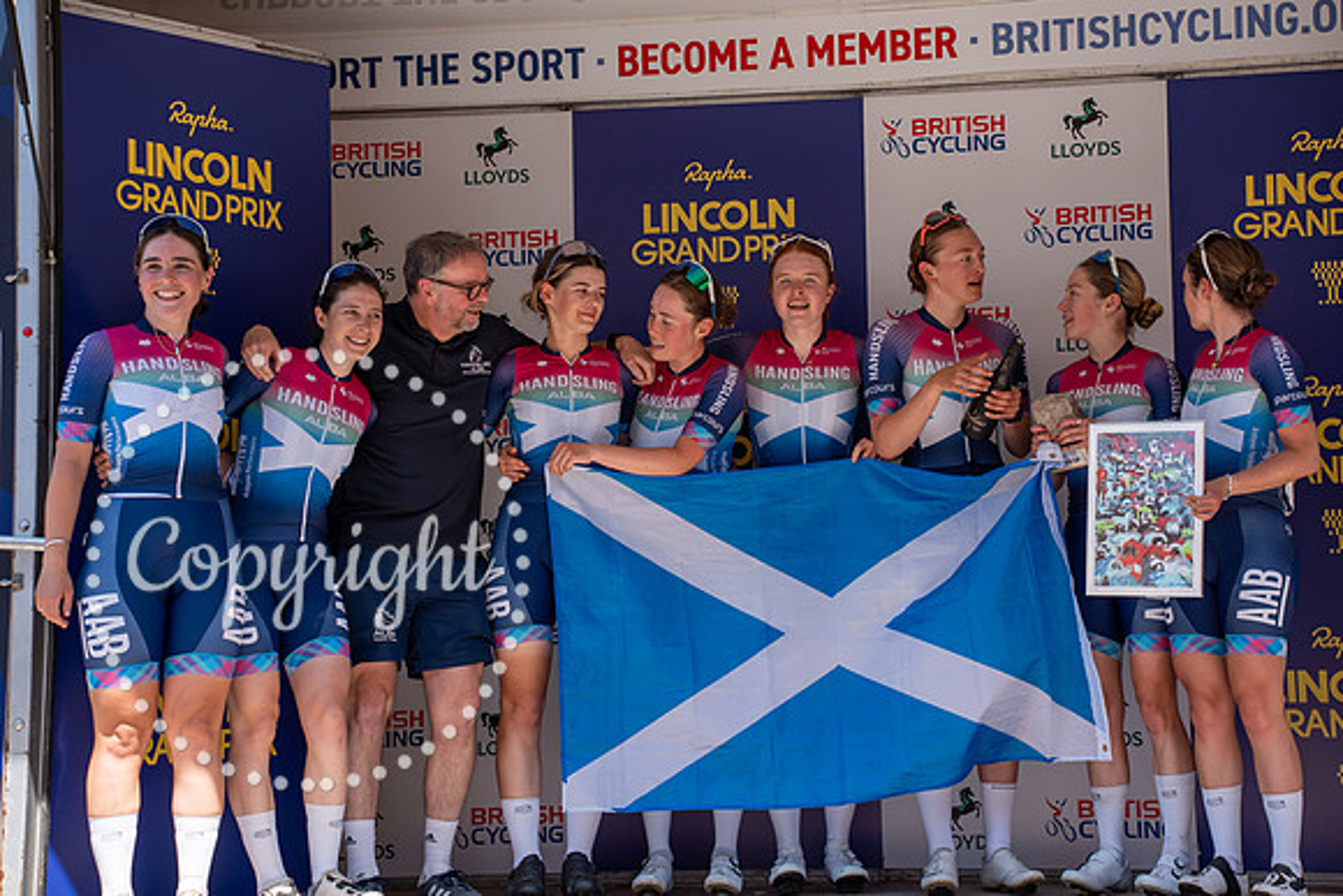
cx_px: 757
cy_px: 391
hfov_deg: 26.0
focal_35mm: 78
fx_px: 2902
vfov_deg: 17.5
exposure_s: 1/800
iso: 100
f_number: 4
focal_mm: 69
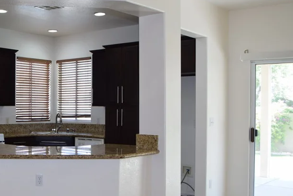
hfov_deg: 38.3
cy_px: 101
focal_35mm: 50
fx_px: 407
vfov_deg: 27.0
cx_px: 66
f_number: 5
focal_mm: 20
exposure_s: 1/100
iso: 400
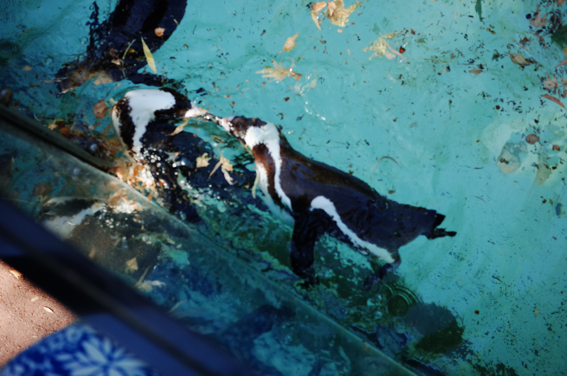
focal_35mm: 28
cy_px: 188
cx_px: 284
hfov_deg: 65.6
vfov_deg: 46.2
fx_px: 440
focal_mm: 18.3
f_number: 2.8
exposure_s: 1/400
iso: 160
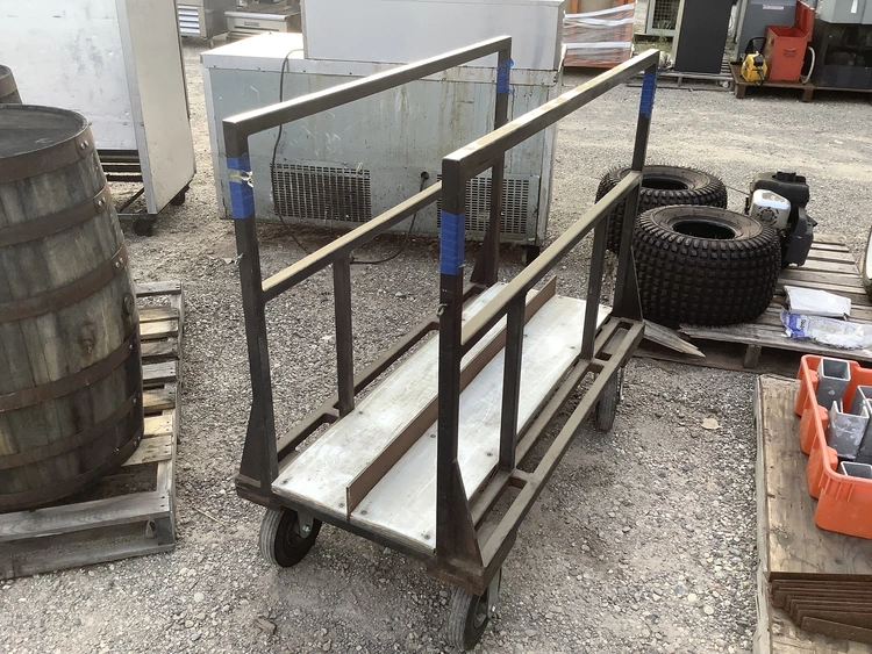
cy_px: 327
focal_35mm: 31
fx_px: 781
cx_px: 436
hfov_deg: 58.3
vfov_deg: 45.5
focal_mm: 3.3
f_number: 2.4
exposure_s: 1/120
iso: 50
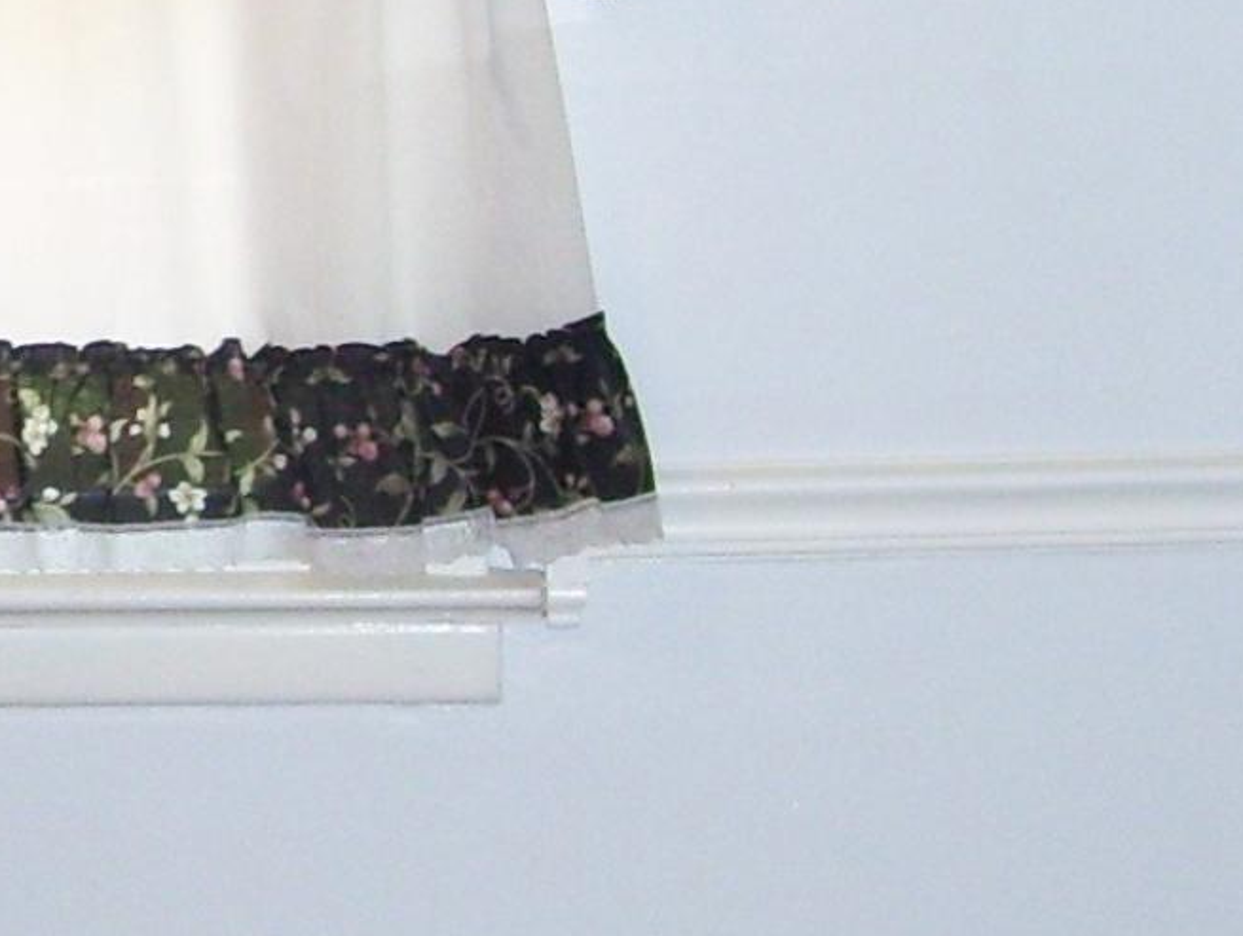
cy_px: 270
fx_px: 5932
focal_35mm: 165
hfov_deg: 11.5
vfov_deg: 9.0
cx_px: -545
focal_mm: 6
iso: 125
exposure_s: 1/60
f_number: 2.7
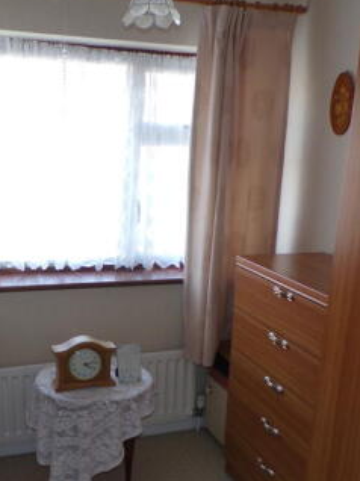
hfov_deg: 32.8
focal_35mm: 44
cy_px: 308
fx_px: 611
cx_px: 147
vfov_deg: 42.6
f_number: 3
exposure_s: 1/34
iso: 100
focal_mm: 4.3
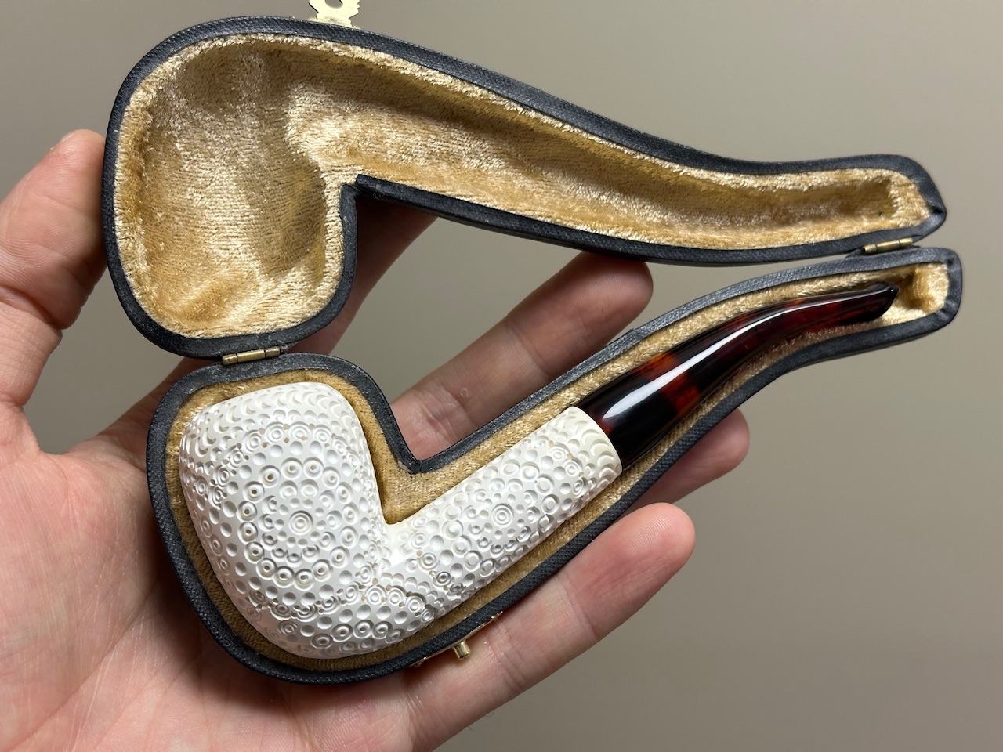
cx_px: 502
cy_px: 376
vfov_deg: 30.3
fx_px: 1391
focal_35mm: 48
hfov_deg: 39.7
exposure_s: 1/108
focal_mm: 6.86
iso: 80
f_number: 1.78
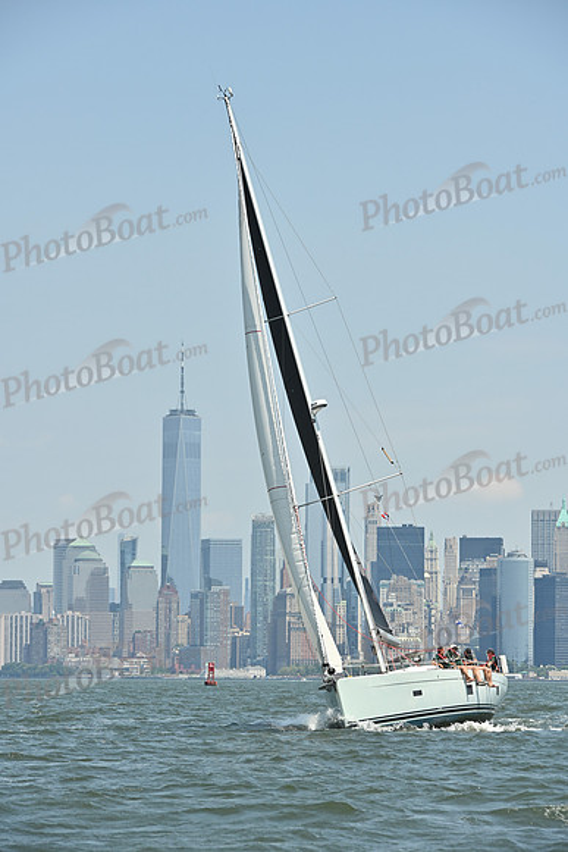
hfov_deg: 9.2
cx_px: 284
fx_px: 3548
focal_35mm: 150
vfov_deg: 13.7
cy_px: 426
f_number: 10
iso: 320
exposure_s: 1/1250
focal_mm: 150
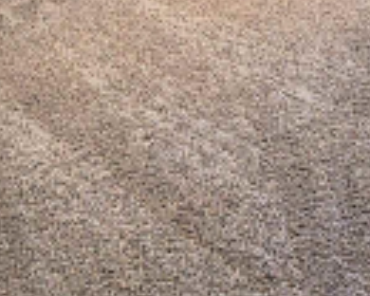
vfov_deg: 15.3
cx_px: 278
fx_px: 712
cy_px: -384
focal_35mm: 65
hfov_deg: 28.7
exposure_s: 1/60.2
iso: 100
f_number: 2.2
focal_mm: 2.2
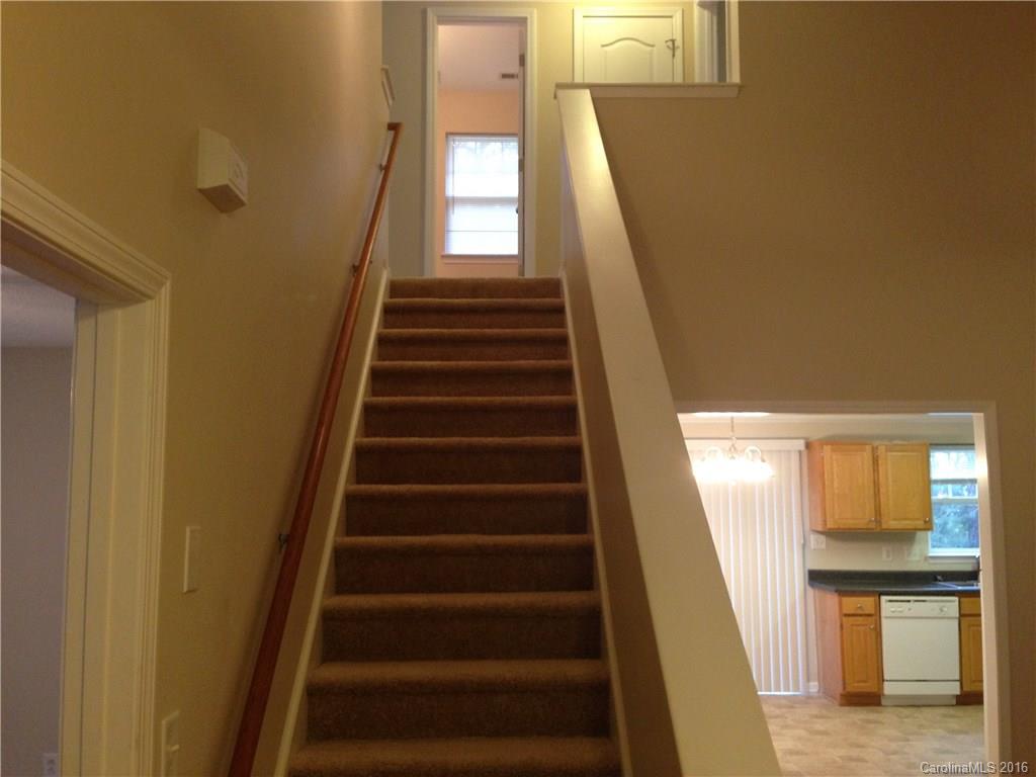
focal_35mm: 33
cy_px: 388
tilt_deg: +4.5
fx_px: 988
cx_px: 518
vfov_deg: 42.9
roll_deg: +0.7
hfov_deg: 55.4
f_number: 2.4
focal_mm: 4.12
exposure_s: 1/20
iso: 160
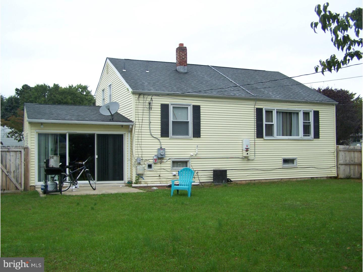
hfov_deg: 49.0
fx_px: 398
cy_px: 136
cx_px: 182
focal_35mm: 38
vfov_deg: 37.7
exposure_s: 1/200
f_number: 2.8
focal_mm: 6.3
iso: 80
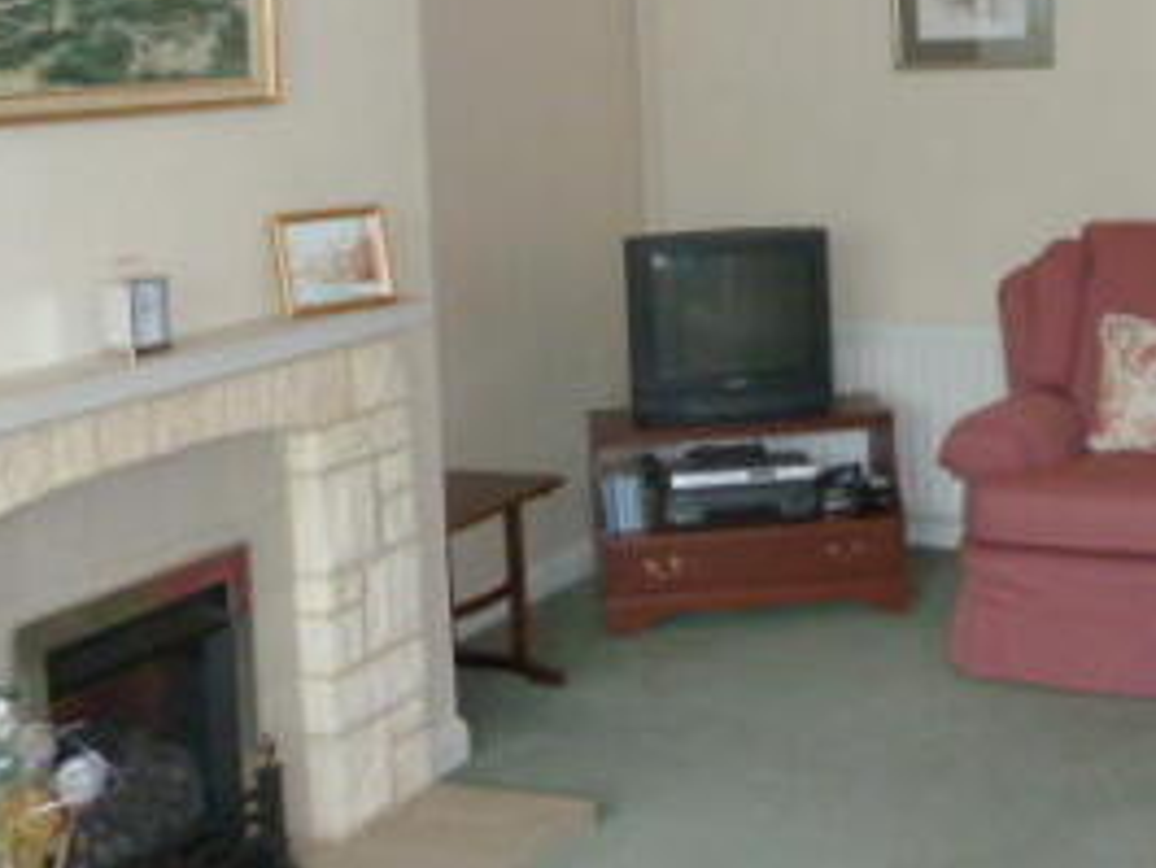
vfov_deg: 26.4
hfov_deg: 34.4
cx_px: 831
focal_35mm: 55
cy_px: 255
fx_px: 1838
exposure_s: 1/30
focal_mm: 4.1
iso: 200
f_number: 3.3
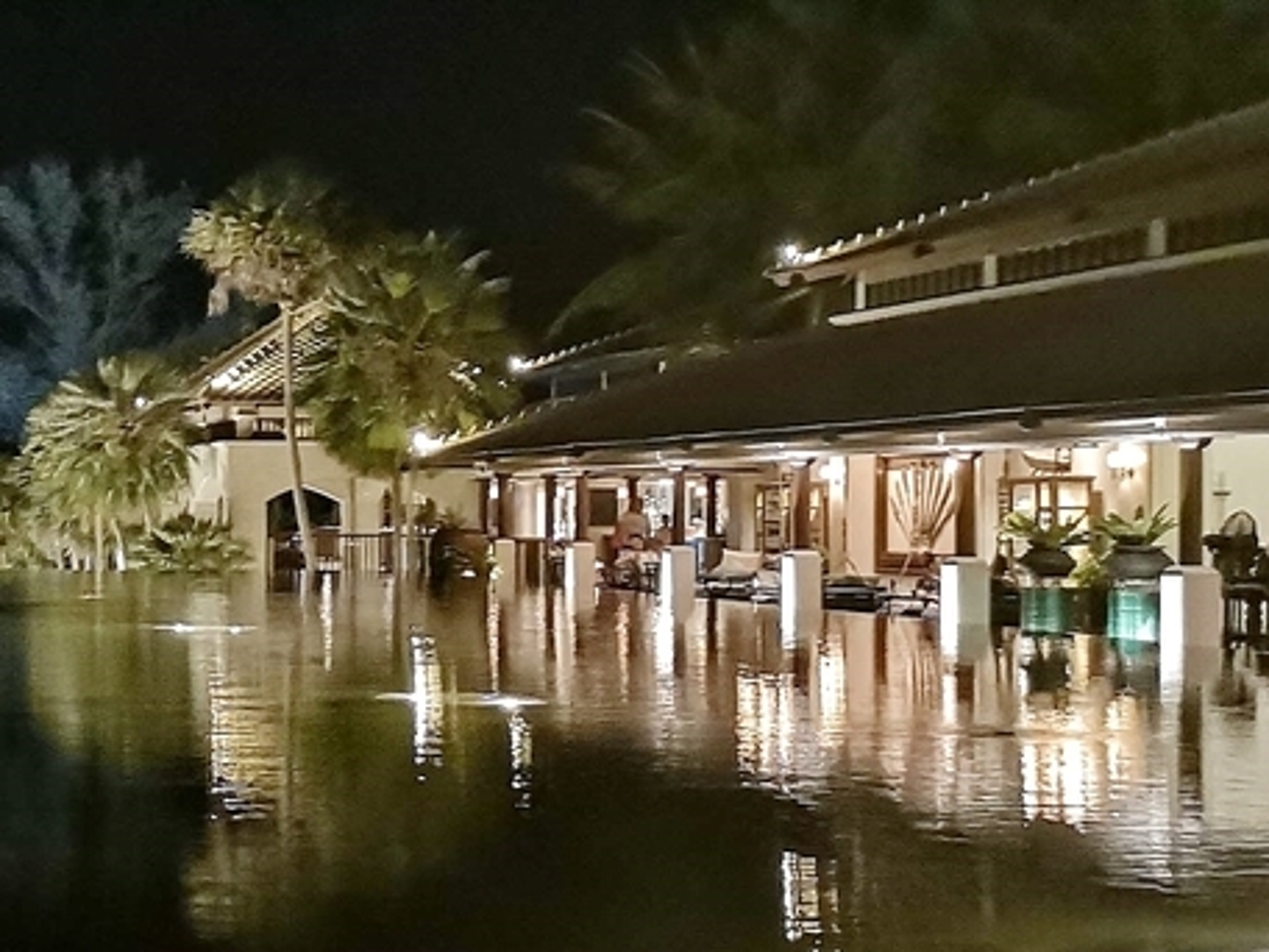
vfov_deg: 20.7
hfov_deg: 24.7
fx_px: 2603
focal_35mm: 71
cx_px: -256
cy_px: 546
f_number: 1.8
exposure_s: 1/16.7
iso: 4000
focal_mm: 3.95
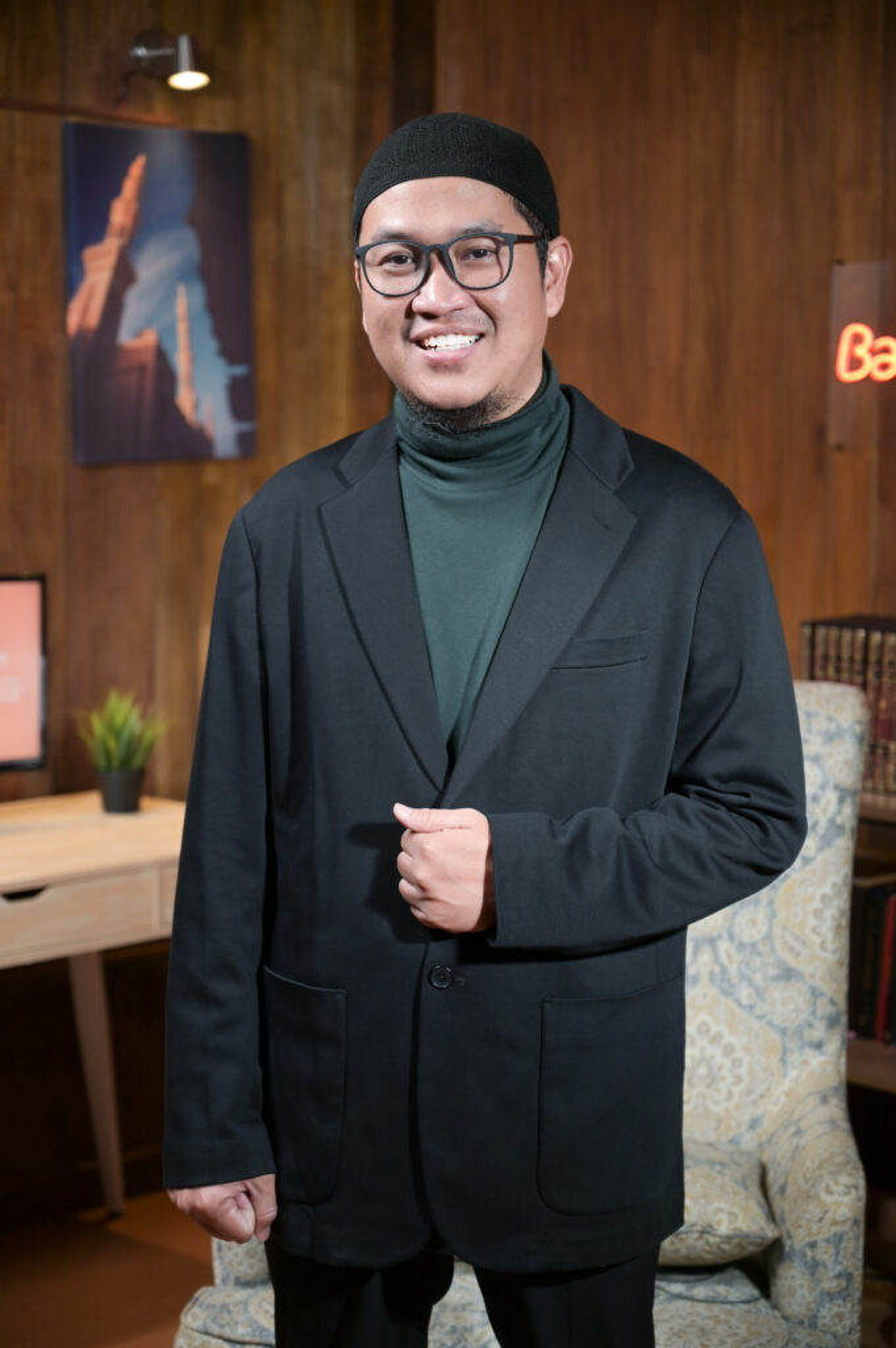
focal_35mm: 62
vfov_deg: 32.4
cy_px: 674
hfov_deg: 21.9
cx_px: 448
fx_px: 2318
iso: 400
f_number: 4
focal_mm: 62
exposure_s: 1/80
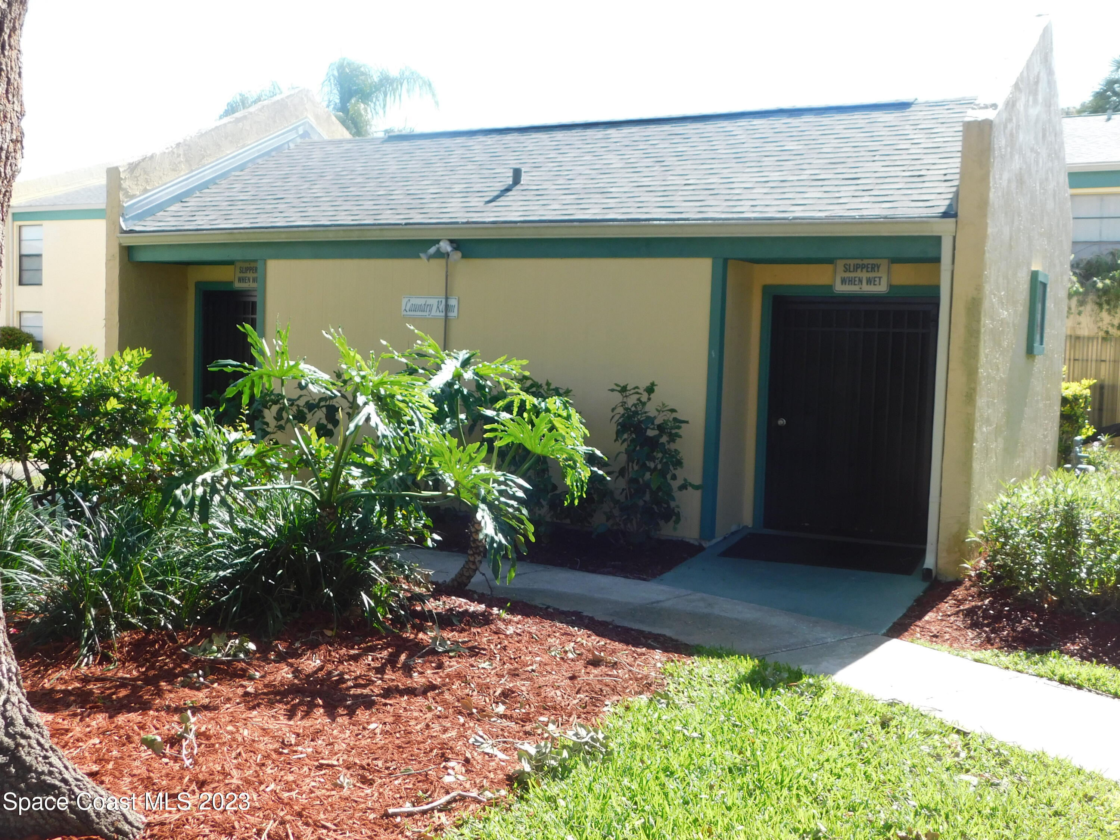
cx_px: 560
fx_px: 1165
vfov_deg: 39.7
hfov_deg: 51.4
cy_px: 420
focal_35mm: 36
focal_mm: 6.3
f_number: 3.5
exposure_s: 1/320
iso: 125
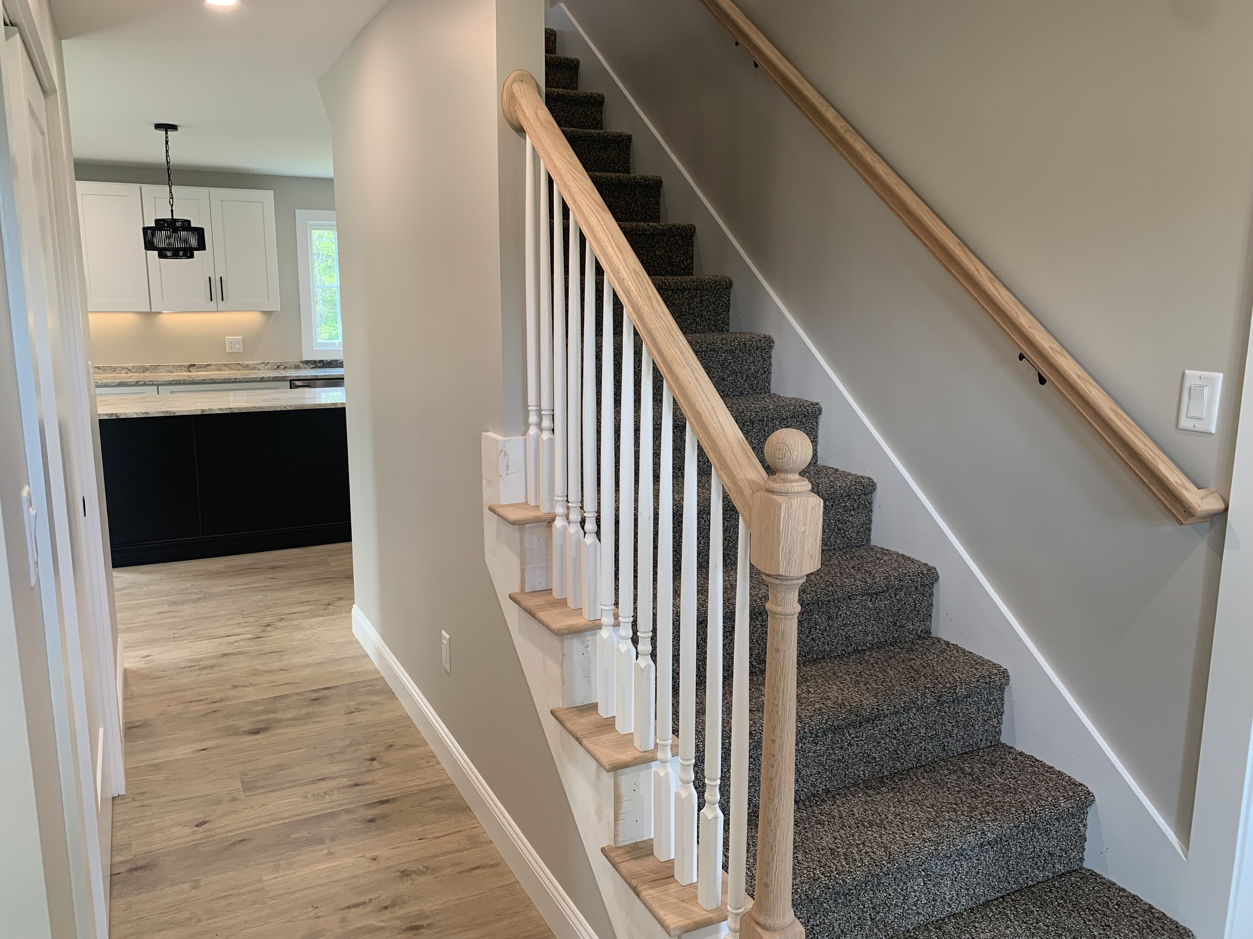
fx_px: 941
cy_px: 470
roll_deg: -1.1
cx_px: 626
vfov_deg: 53.1
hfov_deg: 67.3
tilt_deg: -10.4
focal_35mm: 26
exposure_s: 1/60
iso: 64
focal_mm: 4.25
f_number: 1.8
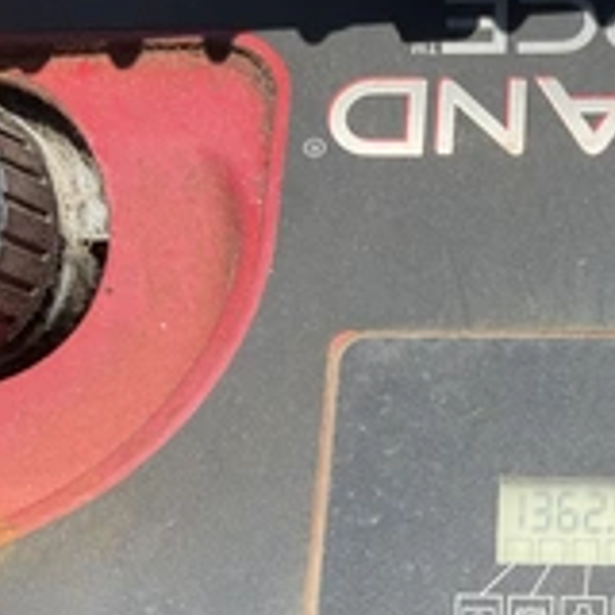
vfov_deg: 26.0
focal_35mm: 64
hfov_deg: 26.1
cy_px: 554
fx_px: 1286
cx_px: 534
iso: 25
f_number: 1.8
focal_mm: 3
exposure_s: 1/1451
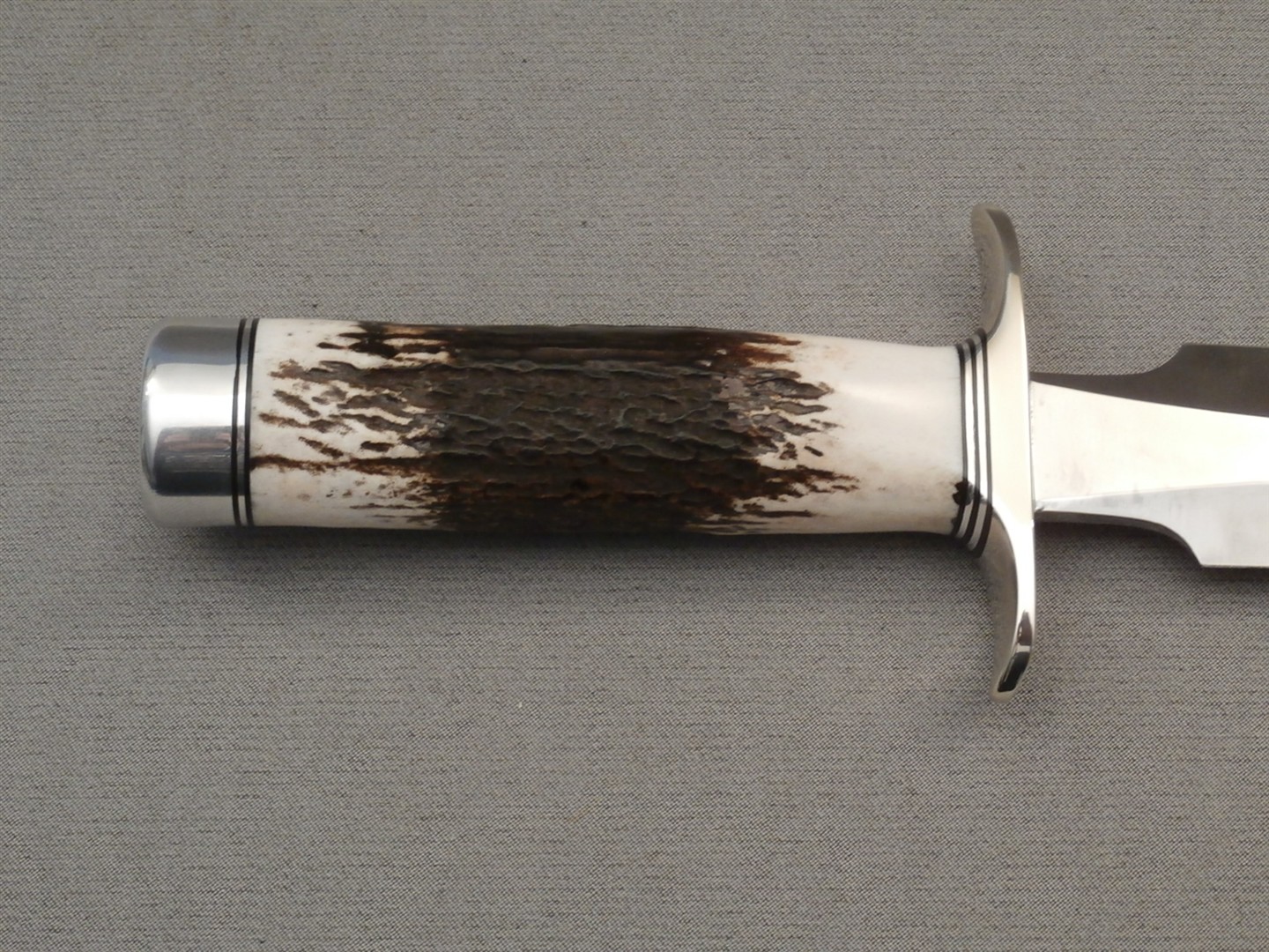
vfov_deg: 24.4
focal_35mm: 60
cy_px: 476
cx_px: 634
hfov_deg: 32.2
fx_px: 2200
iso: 400
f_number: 4.2
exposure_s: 1/15
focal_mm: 10.76
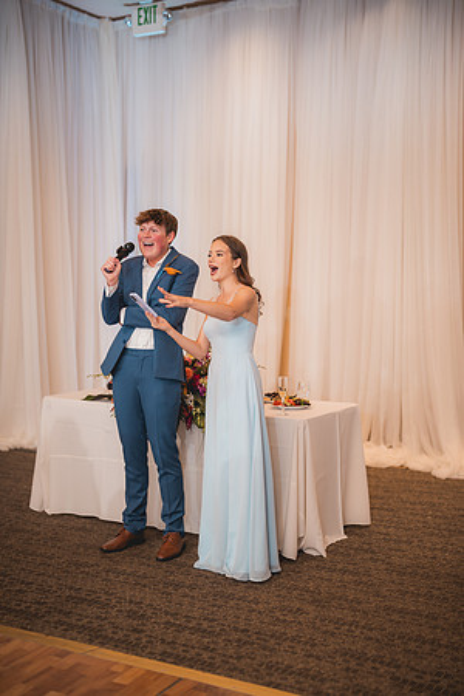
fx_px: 967
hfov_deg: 27.0
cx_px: 232
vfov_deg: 39.6
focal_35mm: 50
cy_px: 348
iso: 200
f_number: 1.2
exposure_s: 1/250
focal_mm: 50
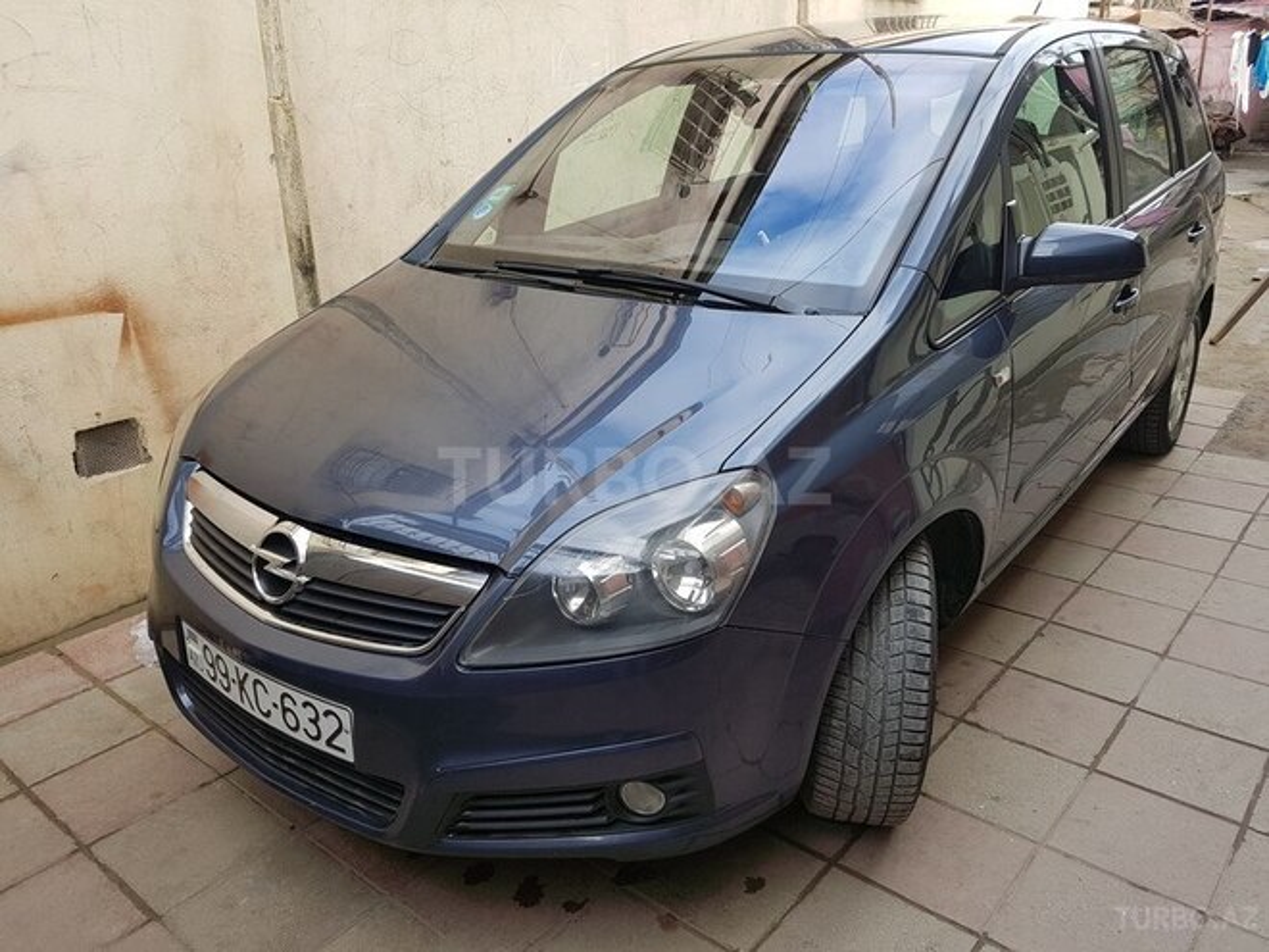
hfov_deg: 67.3
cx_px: 634
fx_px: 953
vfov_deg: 53.1
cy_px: 476
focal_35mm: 26
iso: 50
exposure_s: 1/301
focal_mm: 4.2
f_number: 1.7
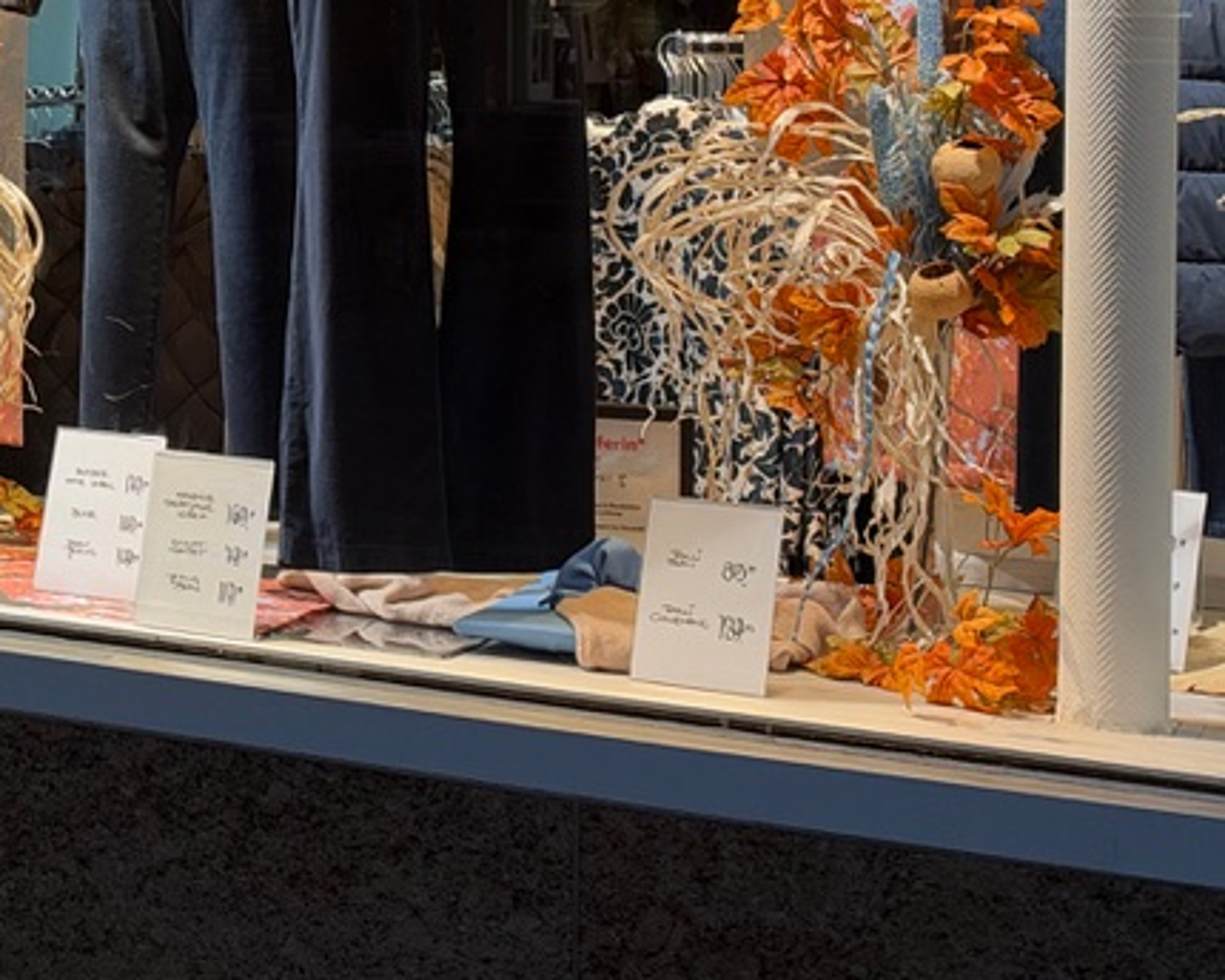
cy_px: -17
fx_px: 3263
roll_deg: -0.5
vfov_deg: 16.7
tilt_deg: +1.3
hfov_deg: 19.7
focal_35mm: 90
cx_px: -342
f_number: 1.8
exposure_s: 1/100
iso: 100
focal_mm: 6.93
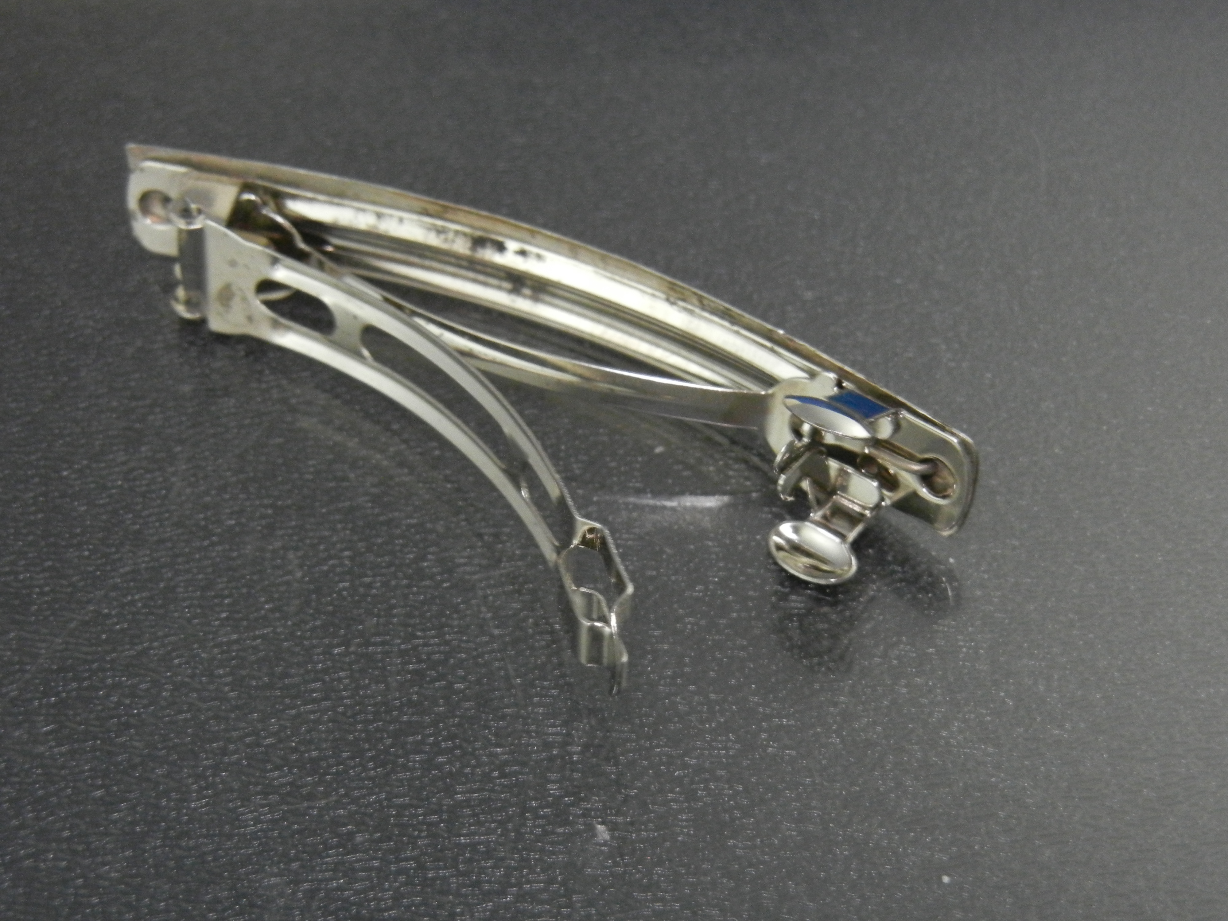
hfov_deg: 28.6
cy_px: 460
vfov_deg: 21.6
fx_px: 2412
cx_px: 614
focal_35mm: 68
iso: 800
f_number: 8.2
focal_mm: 12.2
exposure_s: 1/30
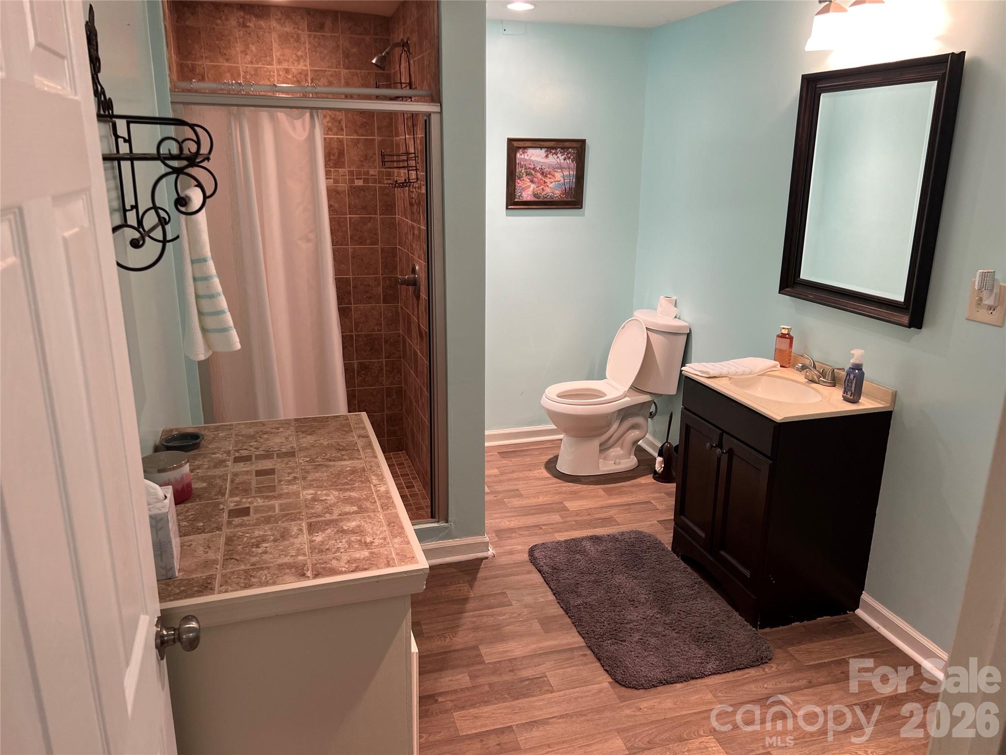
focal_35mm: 26
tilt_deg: -16.7
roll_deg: -0.2
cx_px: 503
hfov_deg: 67.3
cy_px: 378
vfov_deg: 53.1
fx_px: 756
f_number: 1.5
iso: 80
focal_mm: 5.7
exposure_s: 1/60
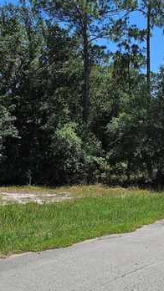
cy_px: 115
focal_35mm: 48
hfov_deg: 24.9
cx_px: 105
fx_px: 371
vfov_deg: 42.7
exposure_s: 1/850
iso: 10
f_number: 1.7
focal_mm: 6.3
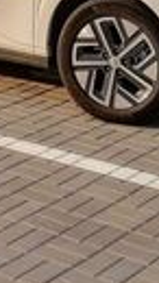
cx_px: -20
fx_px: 1013
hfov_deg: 8.9
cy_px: -122
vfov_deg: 14.9
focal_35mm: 135
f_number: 1.8
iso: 50
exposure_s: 1/799
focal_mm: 5.3
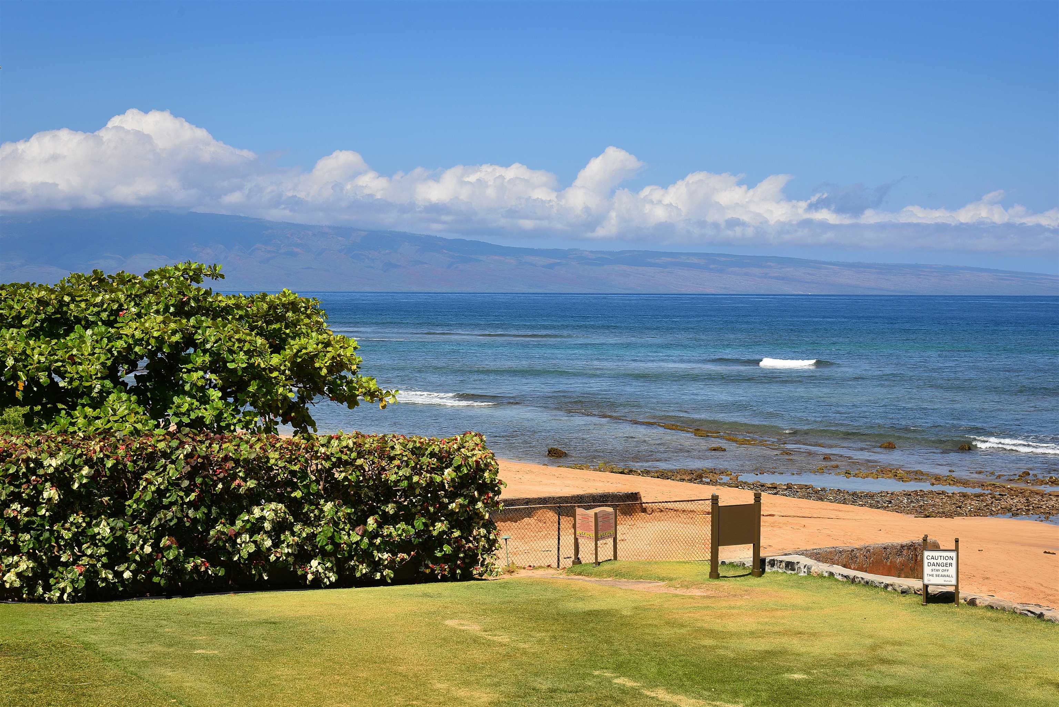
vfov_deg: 24.6
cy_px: 354
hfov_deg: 36.2
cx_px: 530
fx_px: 1618
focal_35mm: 55
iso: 100
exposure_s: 1/200
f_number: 11
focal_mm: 55
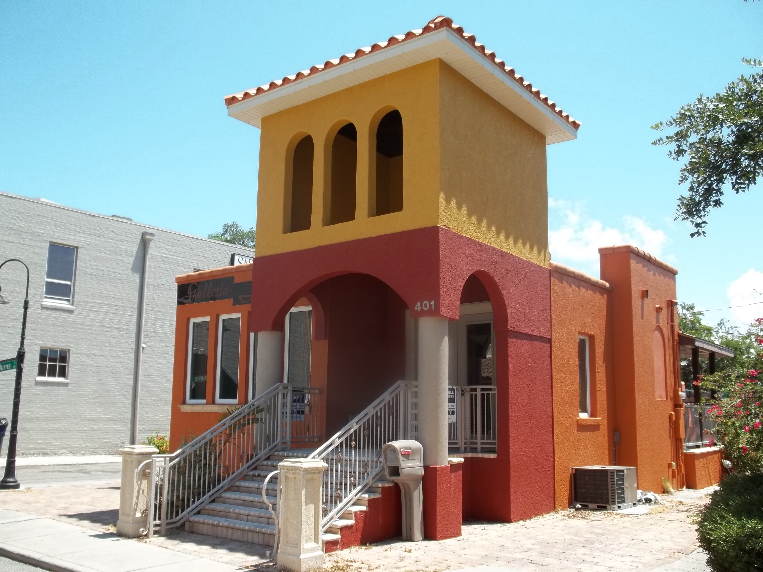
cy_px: 286
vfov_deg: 42.9
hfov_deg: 55.4
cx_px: 382
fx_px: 727
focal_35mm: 33
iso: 64
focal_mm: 5.9
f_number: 3.3
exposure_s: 1/500
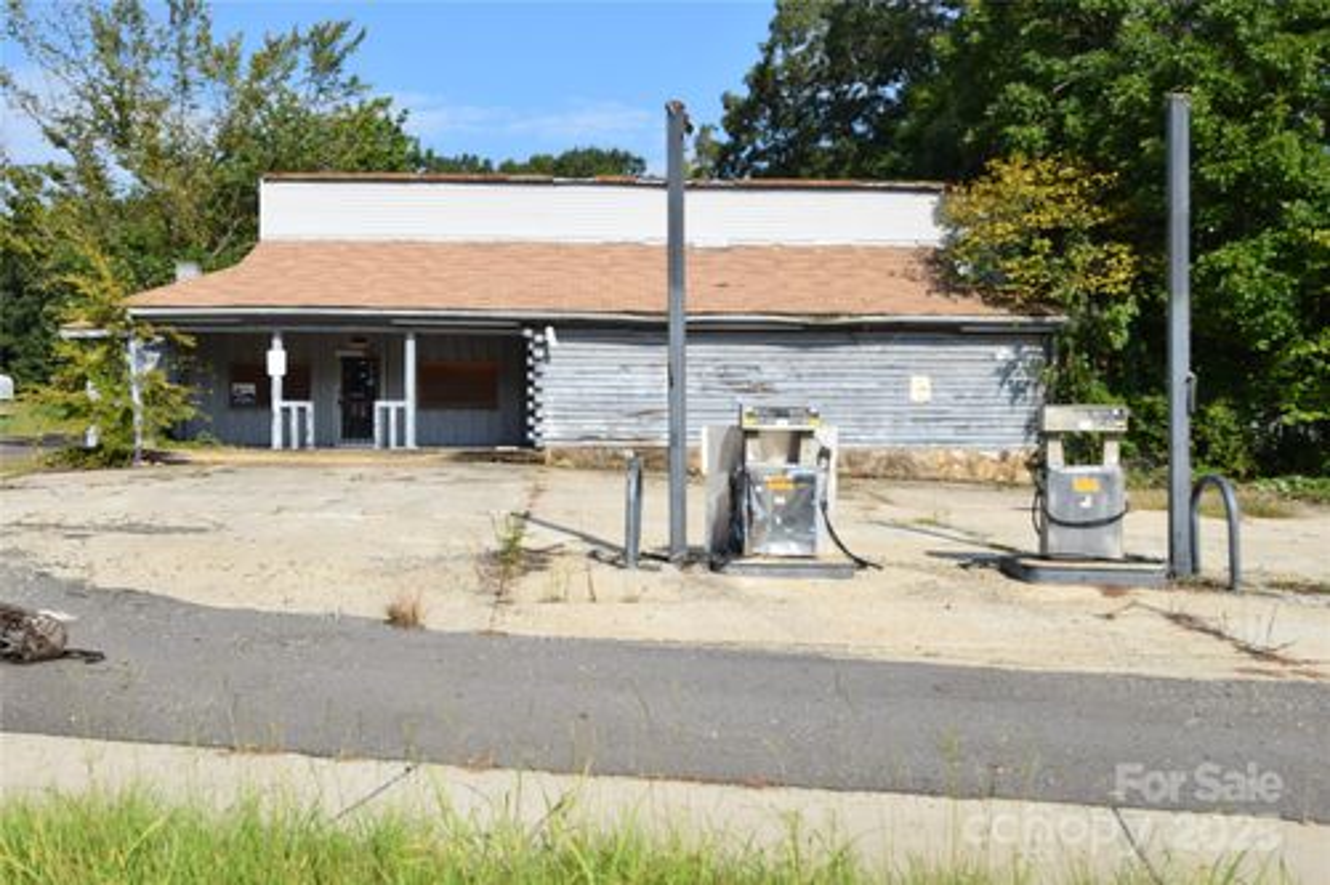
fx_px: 1329
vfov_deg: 36.8
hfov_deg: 53.1
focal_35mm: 36
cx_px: 665
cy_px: 442
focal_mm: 24
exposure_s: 1/400
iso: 200
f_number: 10
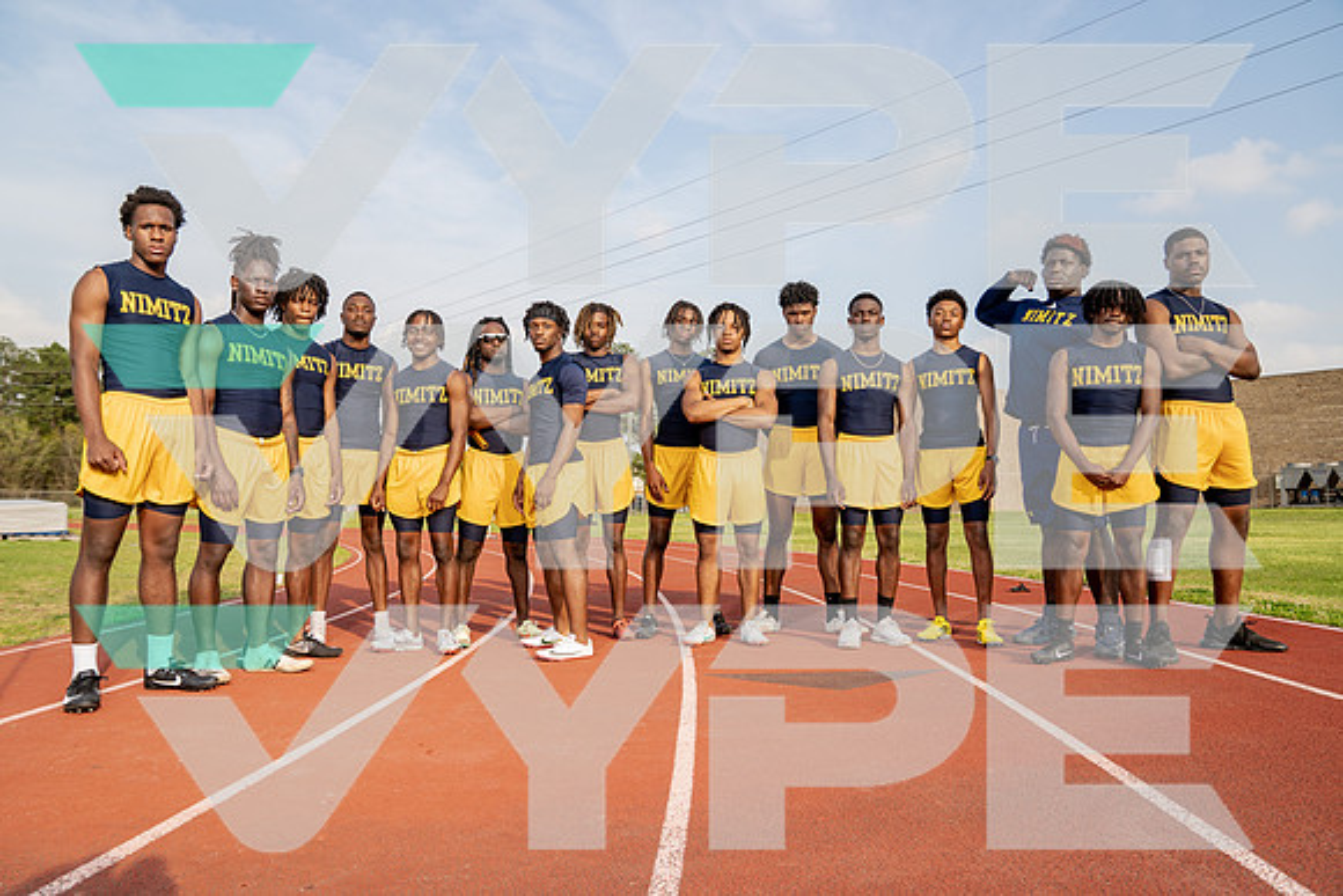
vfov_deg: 53.2
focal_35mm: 24
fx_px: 896
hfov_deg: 73.7
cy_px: 448
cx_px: 672
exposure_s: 1/250
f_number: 5
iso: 100
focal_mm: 24
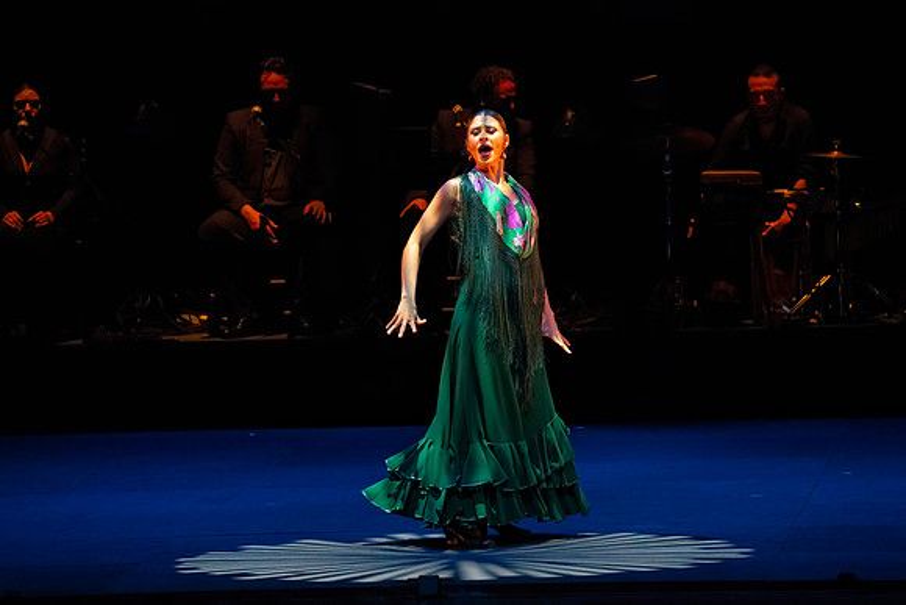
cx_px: 453
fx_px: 8760
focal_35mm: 348
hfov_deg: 5.9
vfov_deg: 4.0
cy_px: 302
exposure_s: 1/400
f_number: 10
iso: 25600
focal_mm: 348
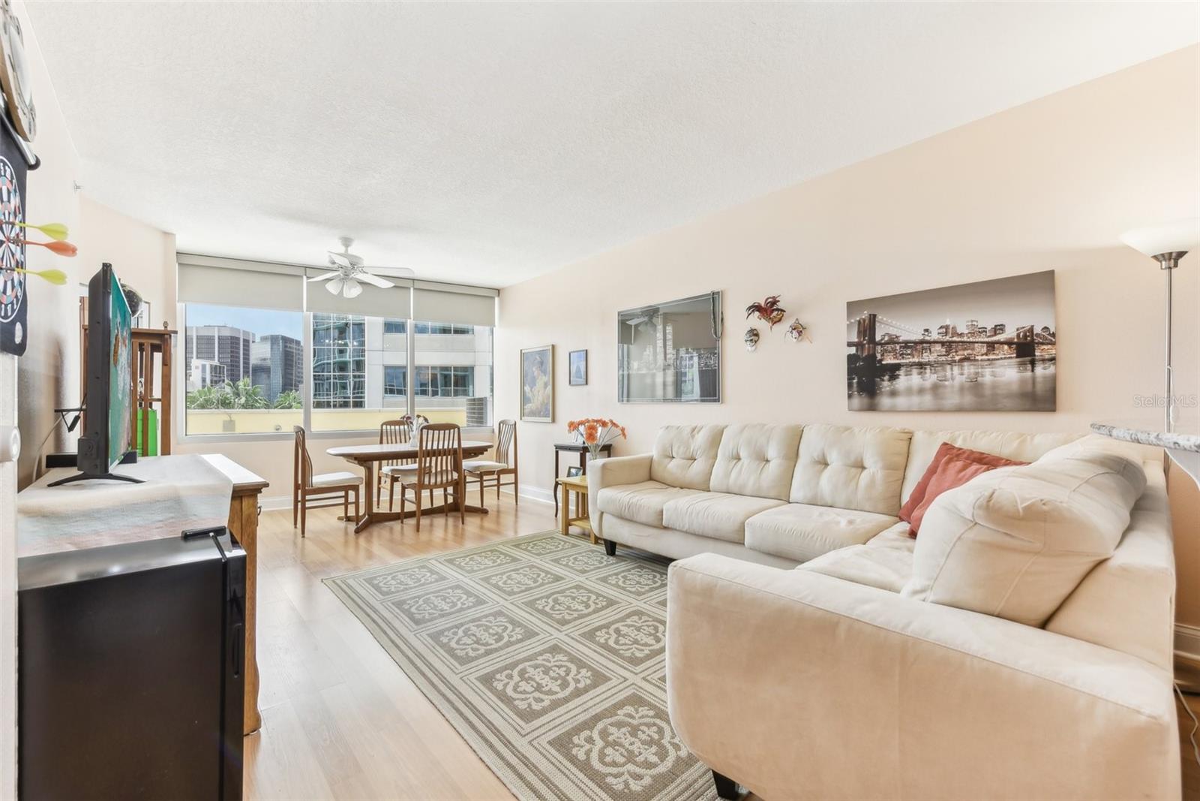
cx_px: 600
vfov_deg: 77.3
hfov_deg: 100.4
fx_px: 500
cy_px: 400
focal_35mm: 15
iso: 400
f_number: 10
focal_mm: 15
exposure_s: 1/25
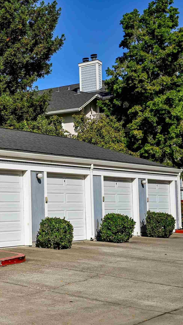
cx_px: -107
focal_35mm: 56
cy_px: 189
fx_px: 483
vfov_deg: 37.1
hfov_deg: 18.5
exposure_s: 1/6400
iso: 320
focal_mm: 30
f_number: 4
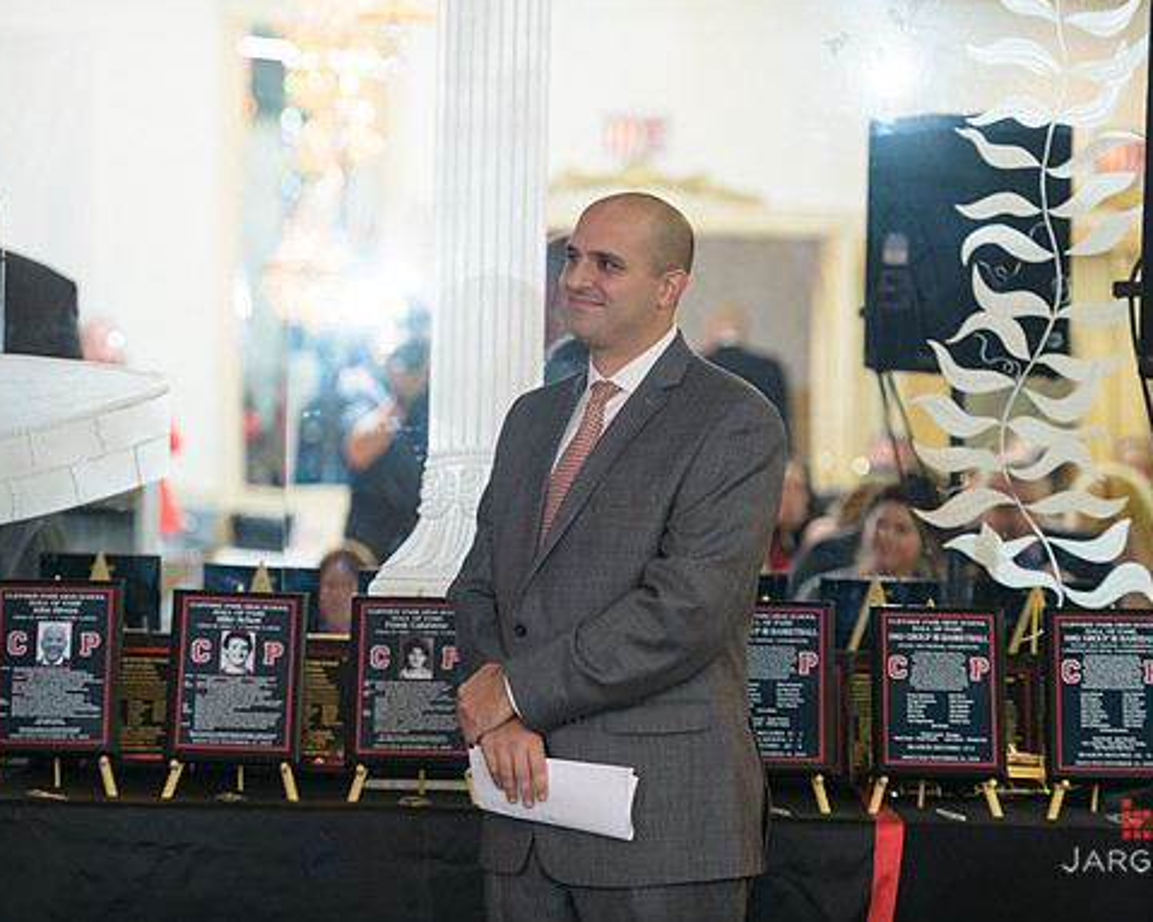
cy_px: 459
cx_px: 595
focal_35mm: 142
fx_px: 4845
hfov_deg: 13.6
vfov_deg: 10.9
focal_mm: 125
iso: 1000
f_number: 3.2
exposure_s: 1/125
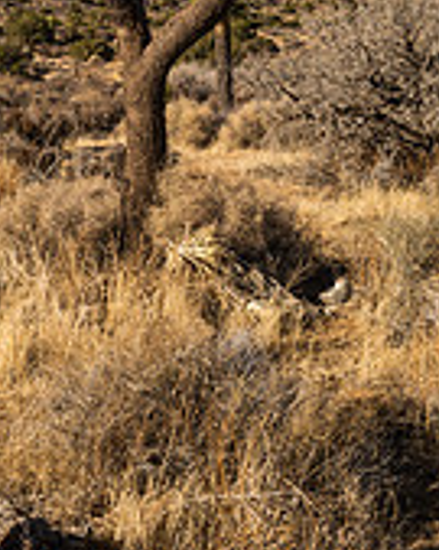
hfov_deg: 20.4
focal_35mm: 75
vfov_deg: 24.6
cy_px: 52
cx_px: 185
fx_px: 1219
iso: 400
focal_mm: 30
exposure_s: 1/250
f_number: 18
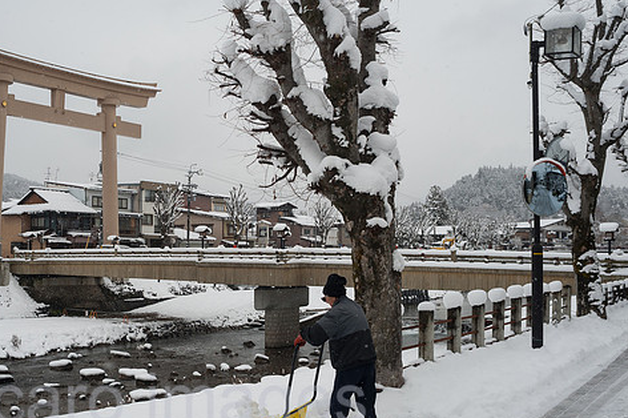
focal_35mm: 43
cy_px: 224
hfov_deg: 45.2
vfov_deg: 31.1
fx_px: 750
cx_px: 251
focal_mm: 35
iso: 200
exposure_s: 1/640
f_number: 8
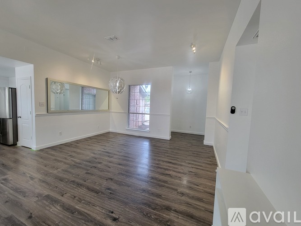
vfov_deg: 89.9
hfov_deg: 106.2
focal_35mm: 13
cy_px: 113
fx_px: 113
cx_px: 150
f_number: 2.2
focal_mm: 2.2
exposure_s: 1/60
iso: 160
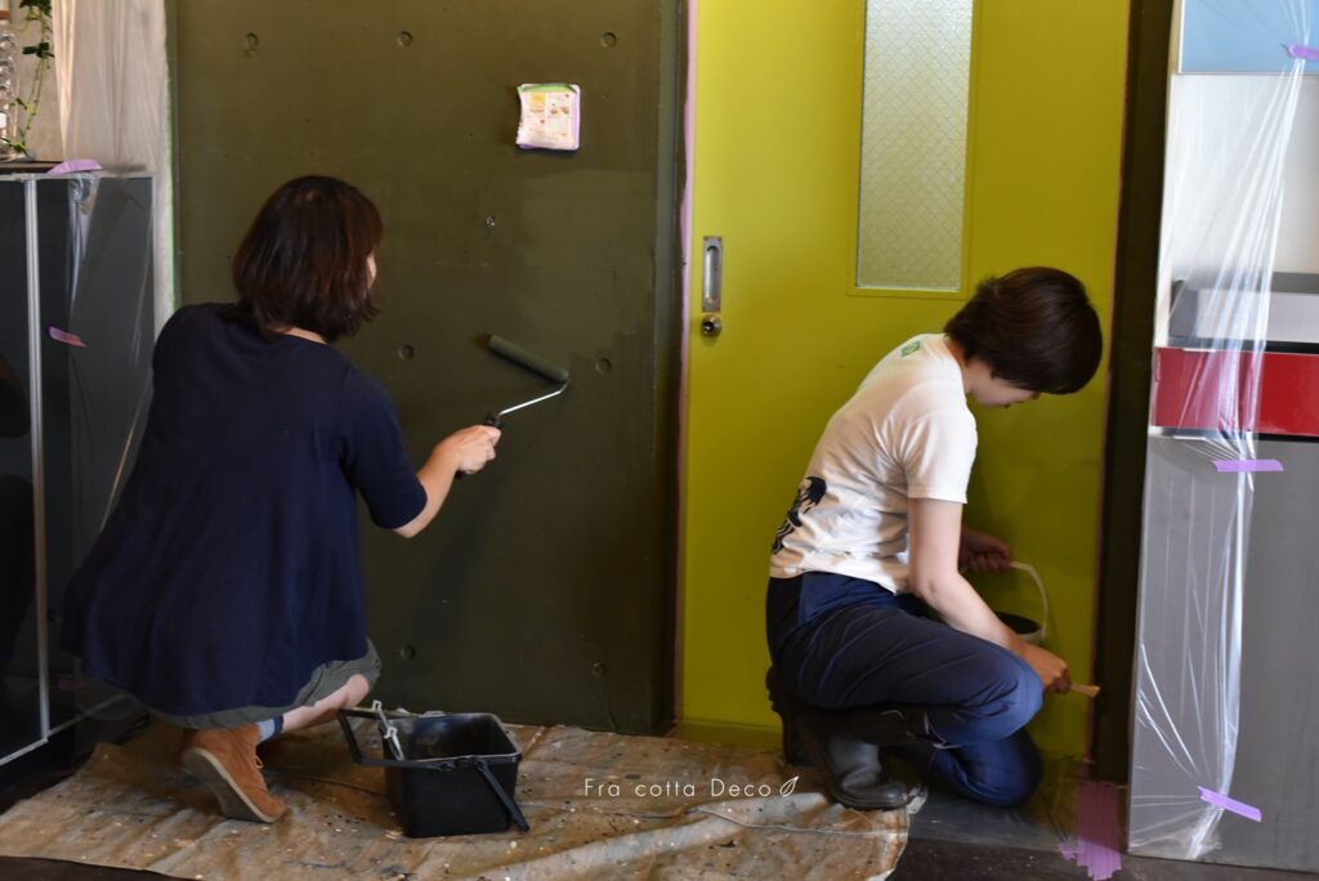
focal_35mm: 50
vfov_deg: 27.0
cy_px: 440
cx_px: 660
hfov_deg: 39.6
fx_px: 1833
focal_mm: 50
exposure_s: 1/200
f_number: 3.2
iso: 3200
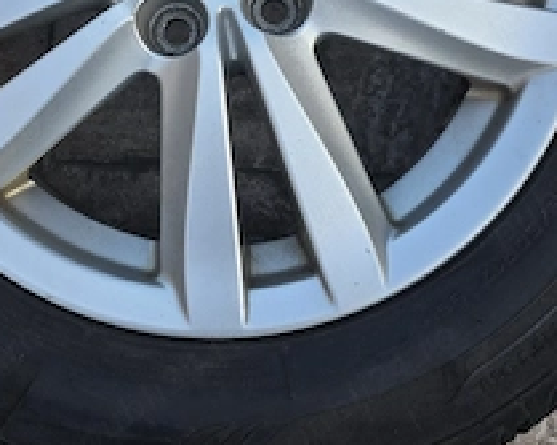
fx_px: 709
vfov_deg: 32.3
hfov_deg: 42.7
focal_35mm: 43
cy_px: 5
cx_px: 216
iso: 25
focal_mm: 6.3
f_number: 1.7
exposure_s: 1/370
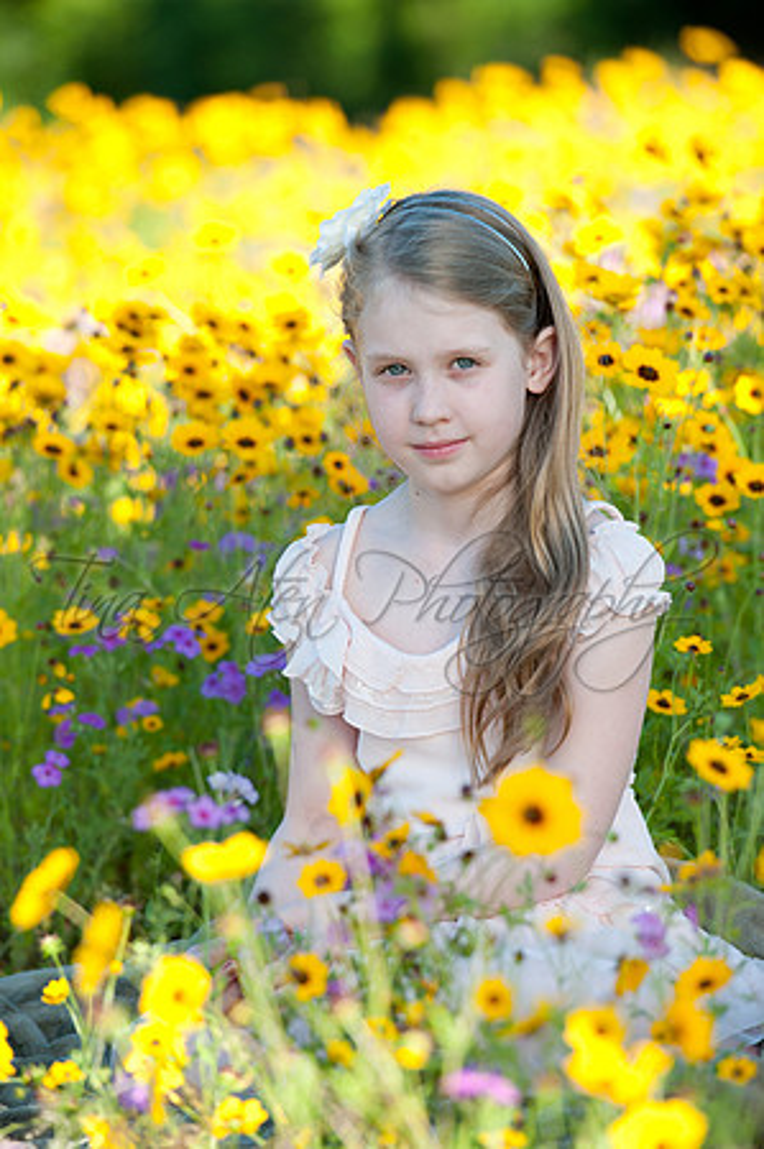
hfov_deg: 7.2
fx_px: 6062
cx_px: 382
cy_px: 574
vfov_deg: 10.8
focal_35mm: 190
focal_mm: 190
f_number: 4.5
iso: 720
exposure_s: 1/1000
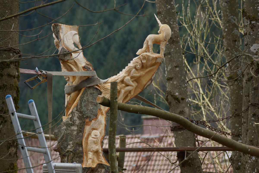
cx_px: 130
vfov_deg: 6.8
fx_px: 1457
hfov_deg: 10.2
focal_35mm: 202
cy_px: 86
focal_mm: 135
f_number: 4.5
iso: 100
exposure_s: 1/250
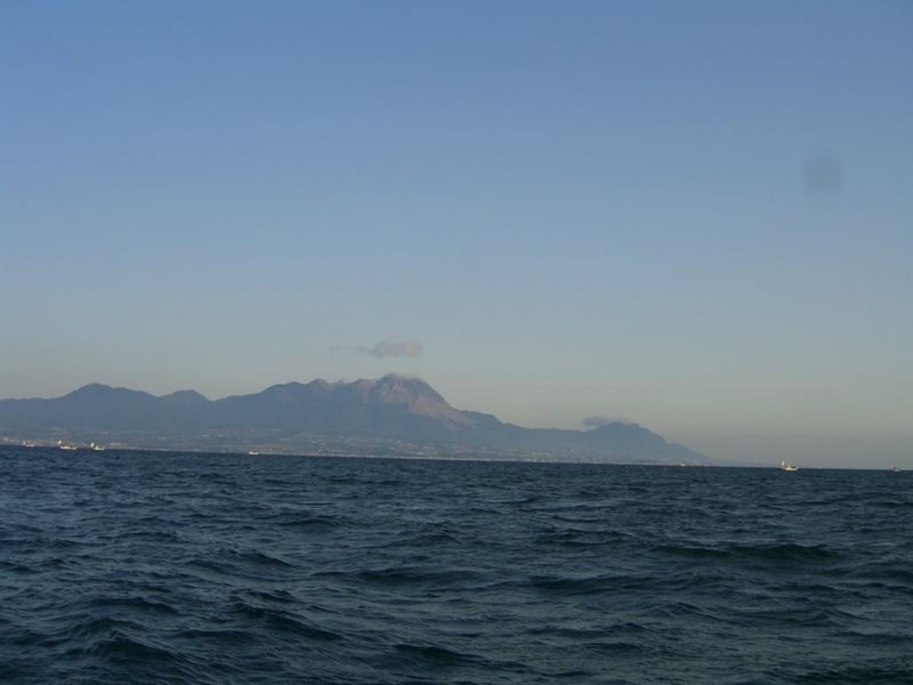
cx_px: 456
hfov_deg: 49.0
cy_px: 342
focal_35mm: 38
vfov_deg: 37.7
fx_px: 1002
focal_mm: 7.9
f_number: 8
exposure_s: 1/160
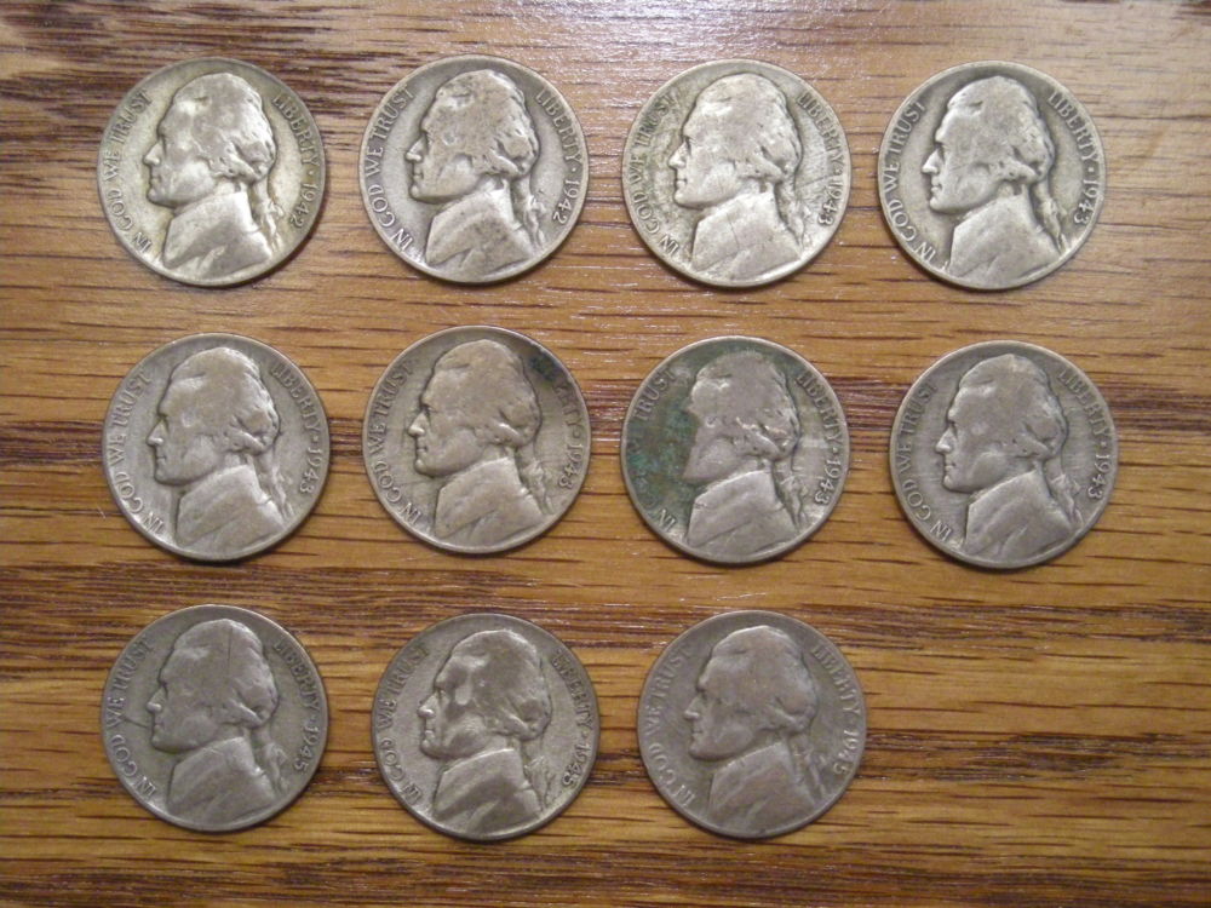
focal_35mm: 76
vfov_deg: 19.4
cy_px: 454
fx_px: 2659
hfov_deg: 25.7
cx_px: 606
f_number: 3.9
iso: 400
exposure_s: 1/30.8
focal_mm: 12.3
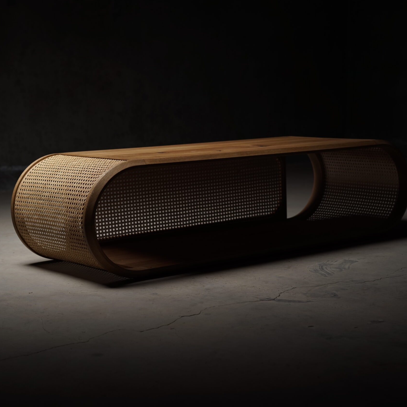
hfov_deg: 24.3
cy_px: 202
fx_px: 944
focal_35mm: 71
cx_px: 218
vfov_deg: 24.3
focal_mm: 55
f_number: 4
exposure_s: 1/20
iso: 100
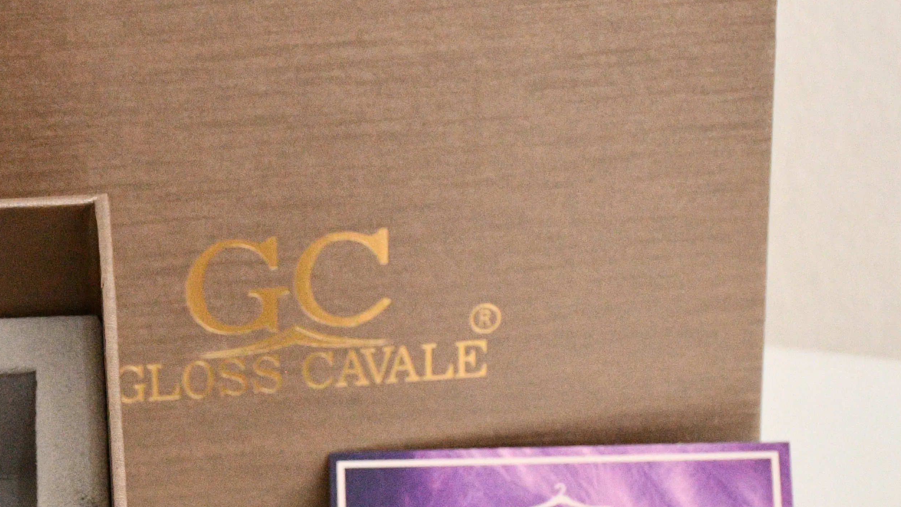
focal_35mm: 156
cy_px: 439
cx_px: 146
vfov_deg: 7.8
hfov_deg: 13.7
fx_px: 3727
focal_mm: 45
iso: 5000
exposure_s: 1/60
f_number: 11
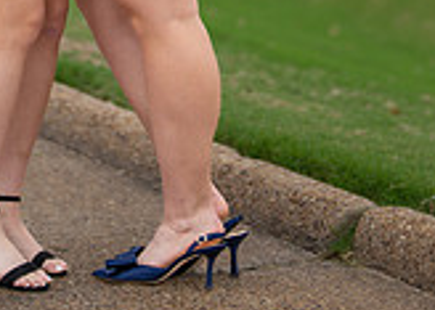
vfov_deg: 7.1
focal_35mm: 199
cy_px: -202
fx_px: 2458
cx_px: 110
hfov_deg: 10.1
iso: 100
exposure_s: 1/1600
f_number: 1.2
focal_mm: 50
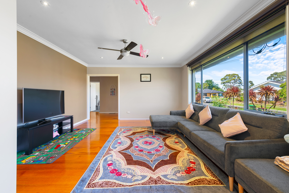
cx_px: 144
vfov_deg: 81.3
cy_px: 96
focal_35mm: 14
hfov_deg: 104.2
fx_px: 112
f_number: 8
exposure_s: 1/2
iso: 125
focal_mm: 14
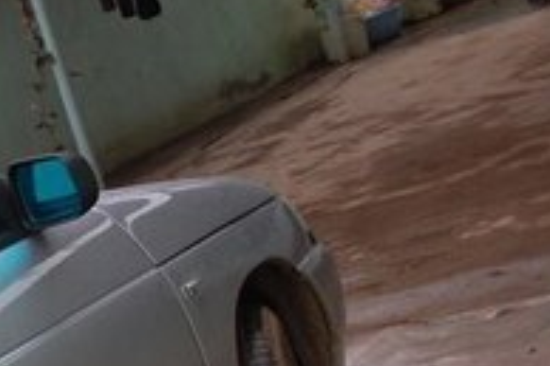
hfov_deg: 14.2
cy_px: 589
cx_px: -337
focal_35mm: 133
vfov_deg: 9.9
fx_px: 2030
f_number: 5.6
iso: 220
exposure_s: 1/125
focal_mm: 26
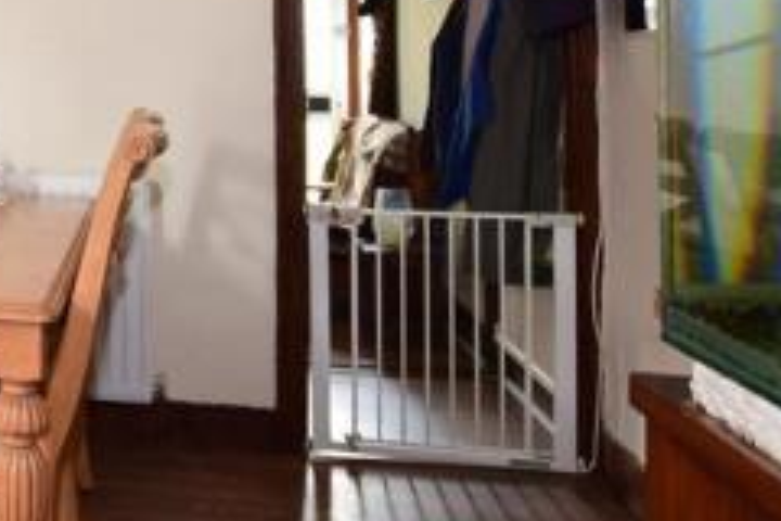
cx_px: -179
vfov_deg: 30.9
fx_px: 889
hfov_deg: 35.8
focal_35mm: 41
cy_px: 37
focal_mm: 10
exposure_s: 1/3
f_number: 5.6
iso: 400
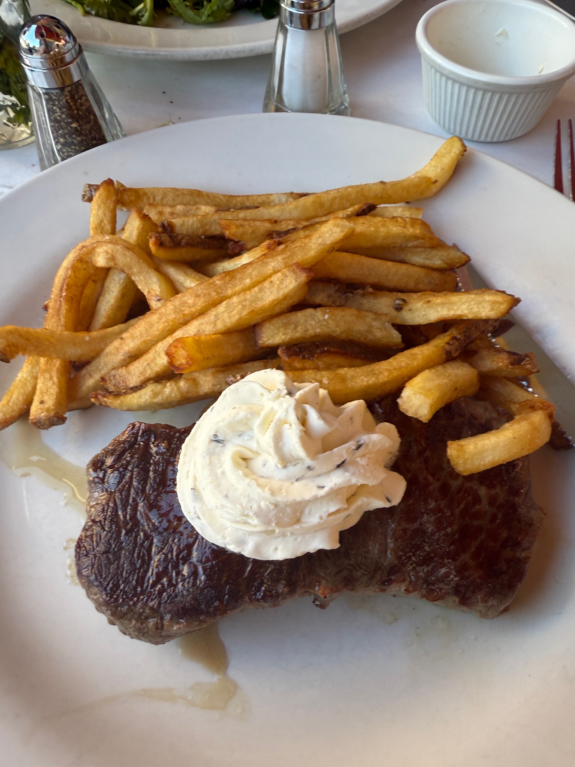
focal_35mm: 26
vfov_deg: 67.3
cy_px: 405
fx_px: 576
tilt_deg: -53.0
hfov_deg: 53.0
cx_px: 304
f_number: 2.2
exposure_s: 1/99
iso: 50
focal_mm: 2.22
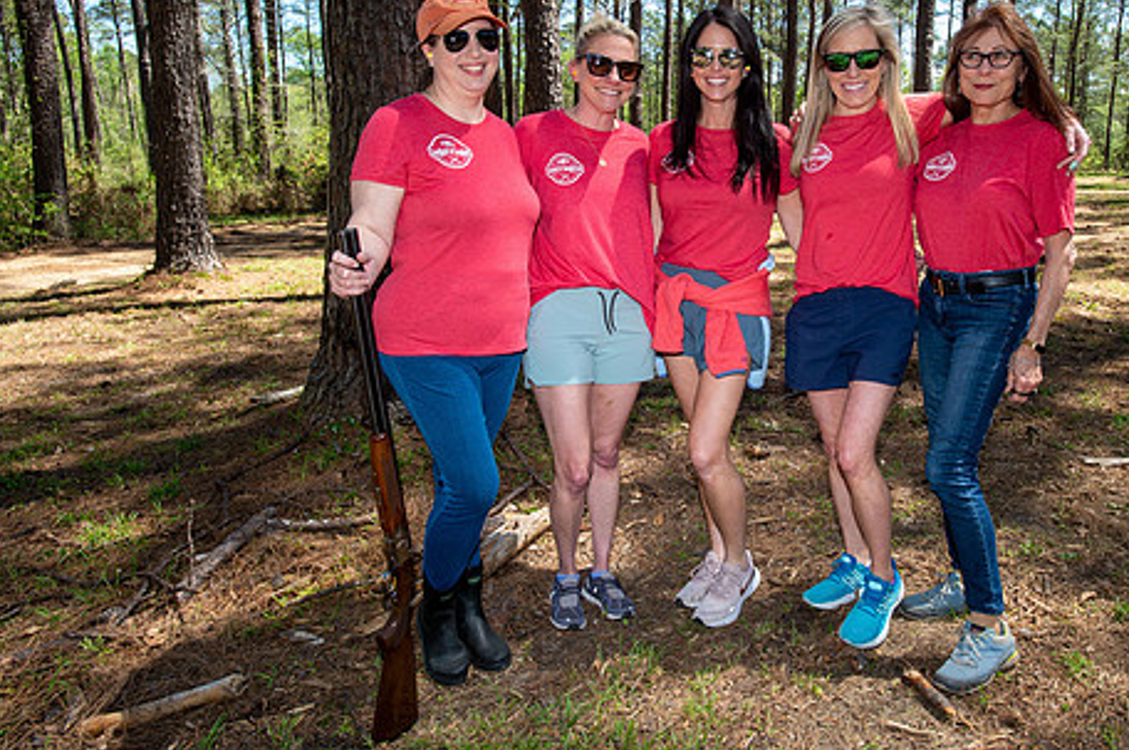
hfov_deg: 64.6
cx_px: 706
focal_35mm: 28
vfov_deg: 46.3
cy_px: 344
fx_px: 877
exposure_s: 1/100
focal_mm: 22
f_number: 6.3
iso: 140
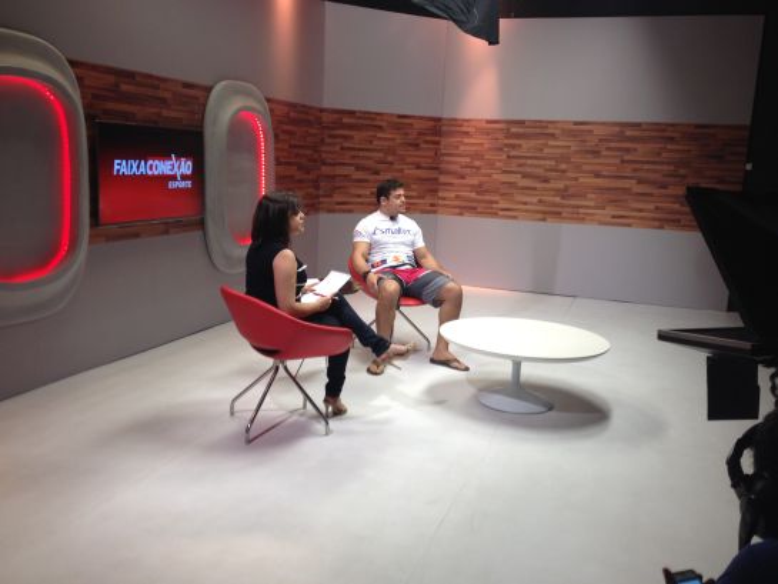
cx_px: 389
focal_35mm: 35
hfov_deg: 52.6
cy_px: 292
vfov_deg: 40.7
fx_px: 787
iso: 50
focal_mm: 4.28
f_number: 2.4
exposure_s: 1/24
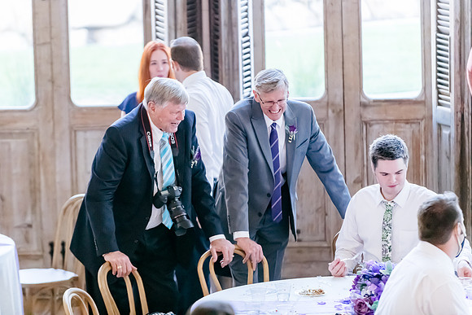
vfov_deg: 6.7
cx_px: 218
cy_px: 145
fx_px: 2684
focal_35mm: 205
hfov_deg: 10.0
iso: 4000
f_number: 2.8
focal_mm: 190
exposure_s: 1/250
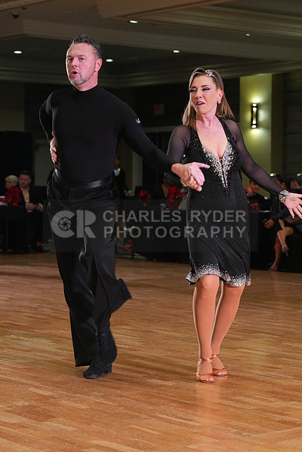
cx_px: 151
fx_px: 1107
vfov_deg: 23.1
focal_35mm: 88
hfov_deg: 15.5
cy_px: 226
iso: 3200
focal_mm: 88
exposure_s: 1/200
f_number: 5.6
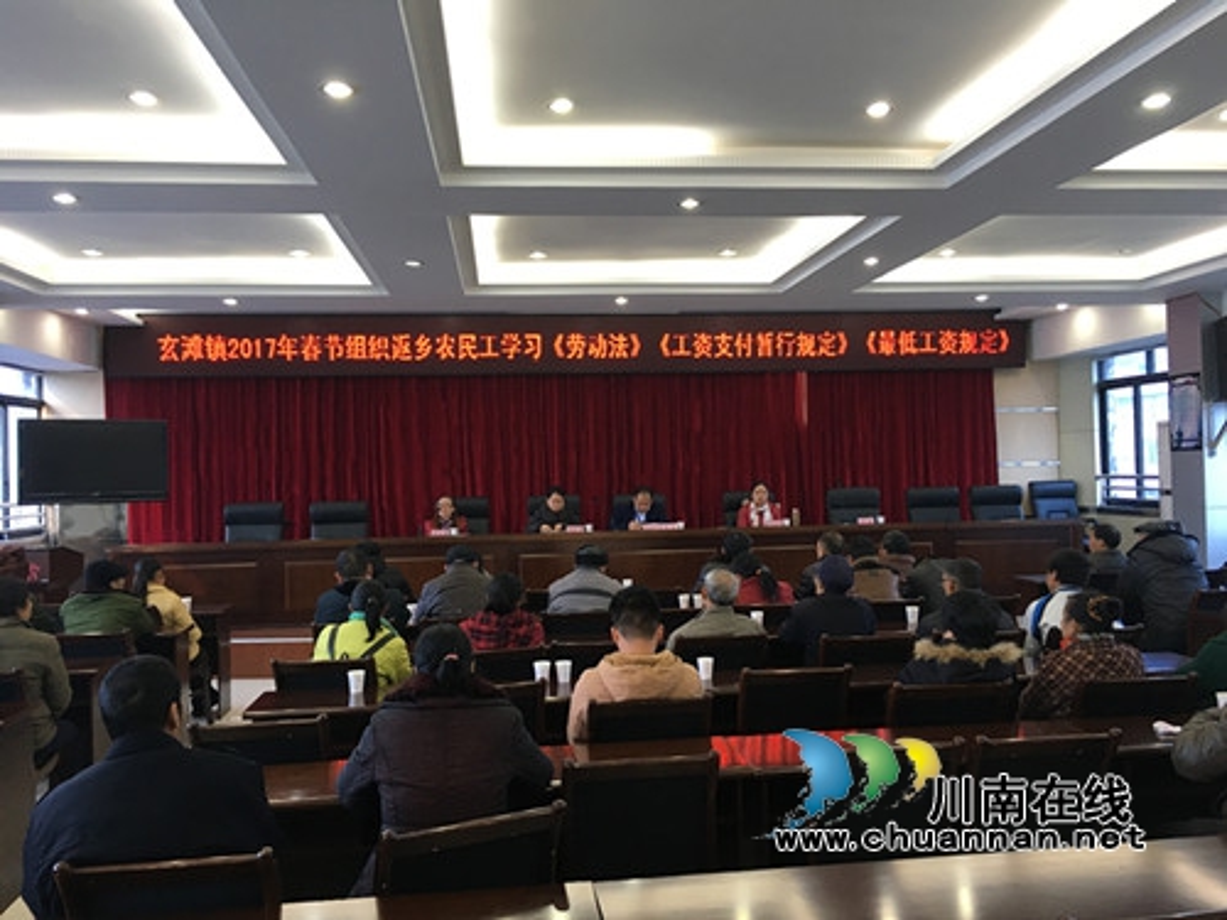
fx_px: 1028
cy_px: 460
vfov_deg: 48.2
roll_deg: +1.4
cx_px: 614
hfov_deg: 61.7
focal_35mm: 29
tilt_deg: +0.4
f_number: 2.2
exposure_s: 1/33
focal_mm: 4.15
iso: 50
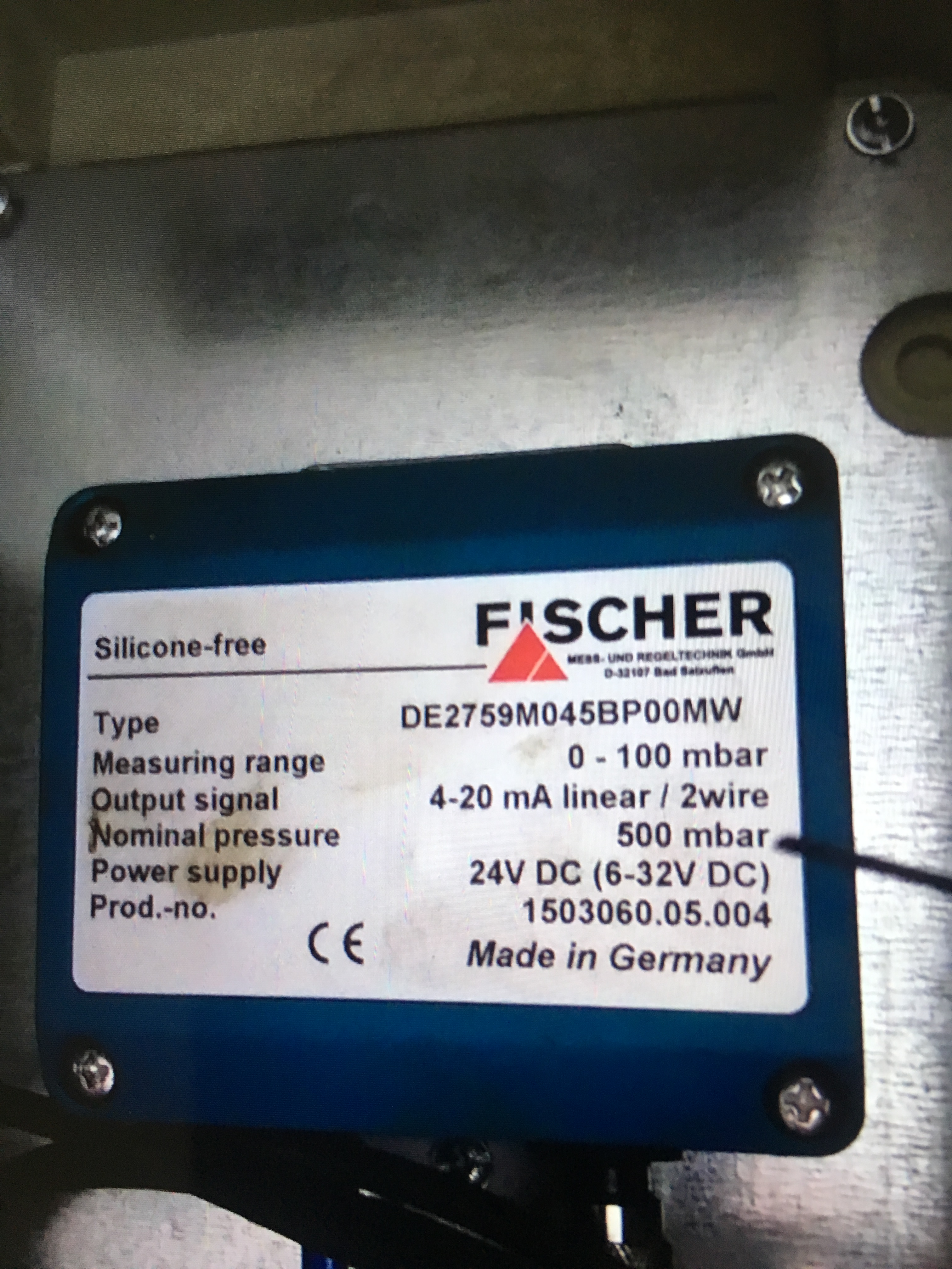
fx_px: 1063
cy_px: 634
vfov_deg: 61.7
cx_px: 476
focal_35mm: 29
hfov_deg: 48.2
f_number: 2.2
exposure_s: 1/33
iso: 64
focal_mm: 4.15
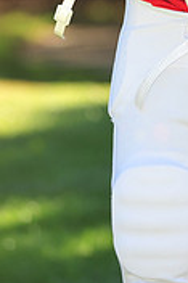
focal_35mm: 577
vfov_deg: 3.6
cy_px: -170
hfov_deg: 2.4
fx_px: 4528
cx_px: 220
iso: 200
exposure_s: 1/320
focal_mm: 175
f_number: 4.5
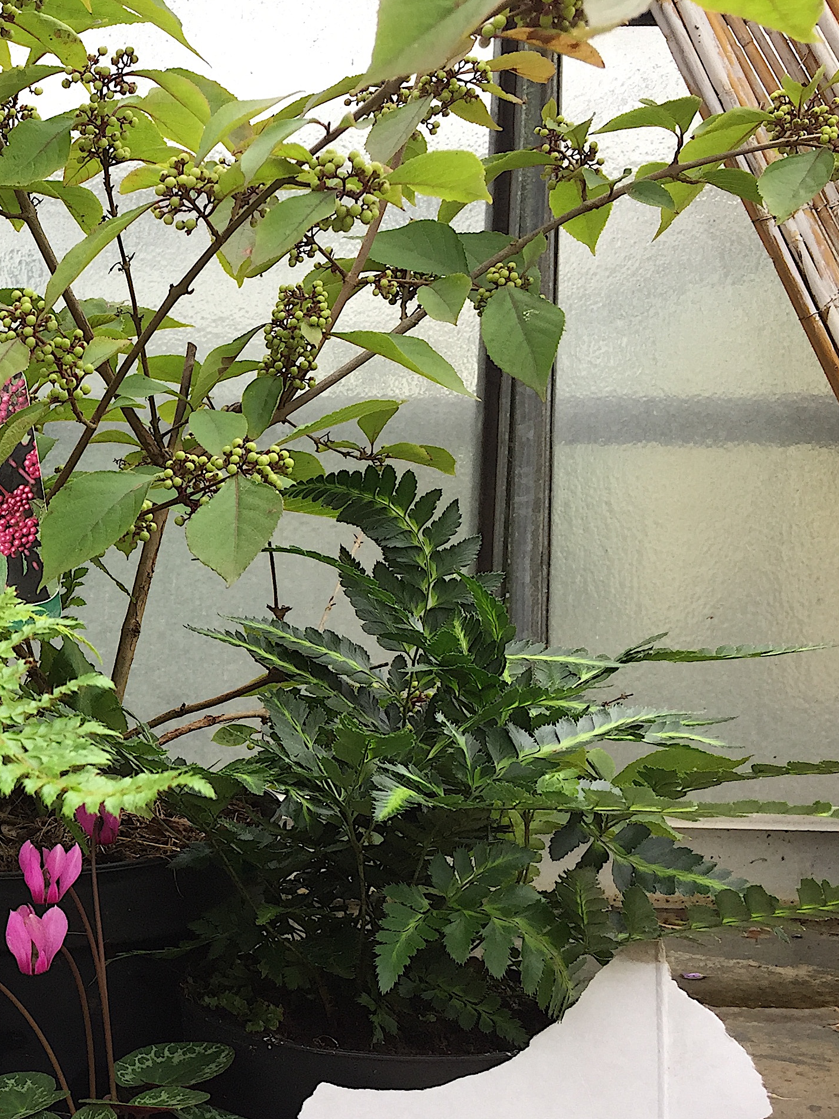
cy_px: 709
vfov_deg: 37.9
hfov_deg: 26.9
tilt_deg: -6.3
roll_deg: -0.9
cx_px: -63
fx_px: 1616
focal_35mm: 50
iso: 40
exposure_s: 1/100
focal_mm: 4.15
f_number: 2.2
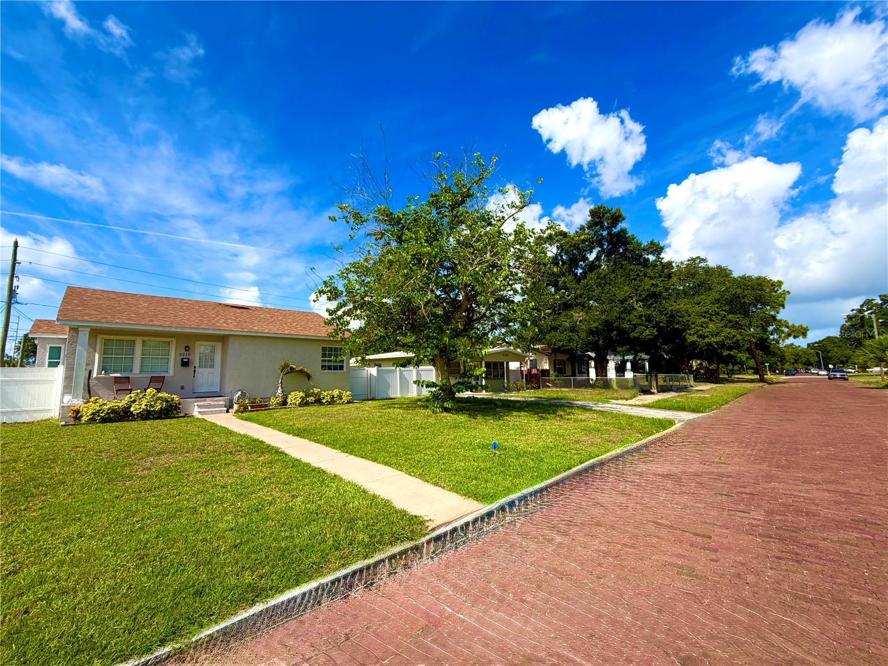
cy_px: 333
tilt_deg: +6.3
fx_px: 359
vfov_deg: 85.7
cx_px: 444
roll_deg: +1.7
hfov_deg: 102.1
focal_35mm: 14
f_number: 2.2
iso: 20
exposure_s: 1/820
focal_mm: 2.22
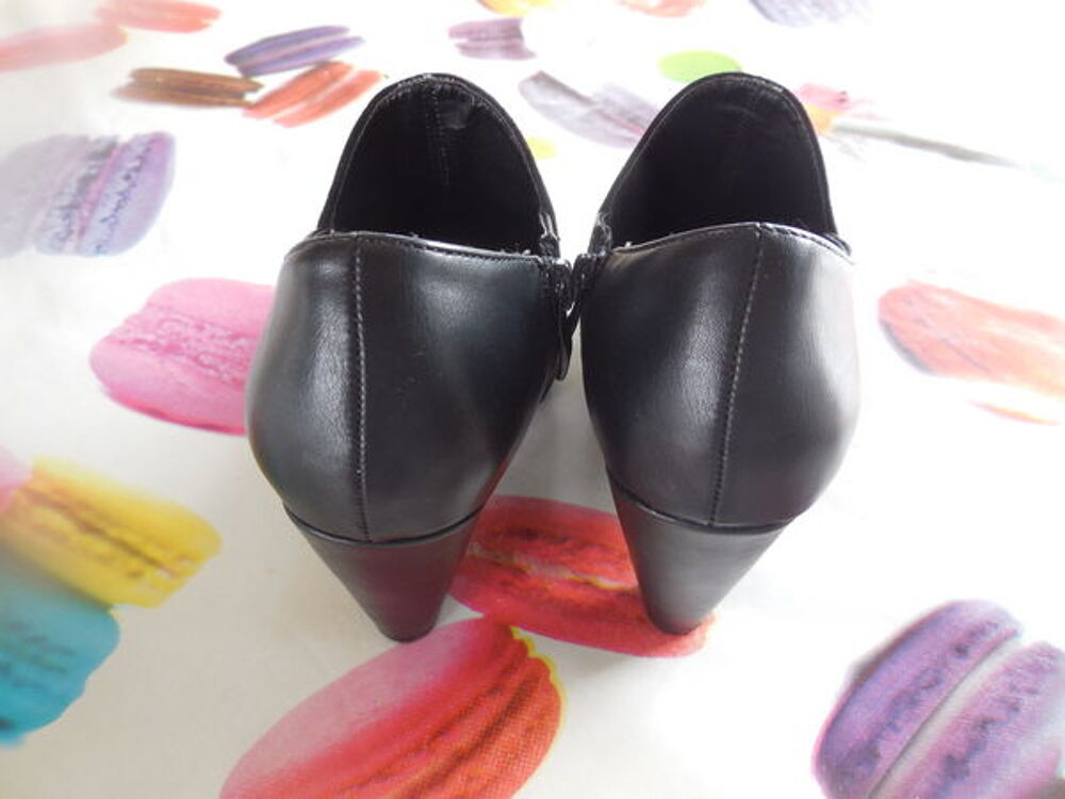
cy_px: 400
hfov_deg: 69.4
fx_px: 769
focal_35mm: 25
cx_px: 532
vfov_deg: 54.9
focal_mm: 4.5
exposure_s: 1/30
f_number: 3.1
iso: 250
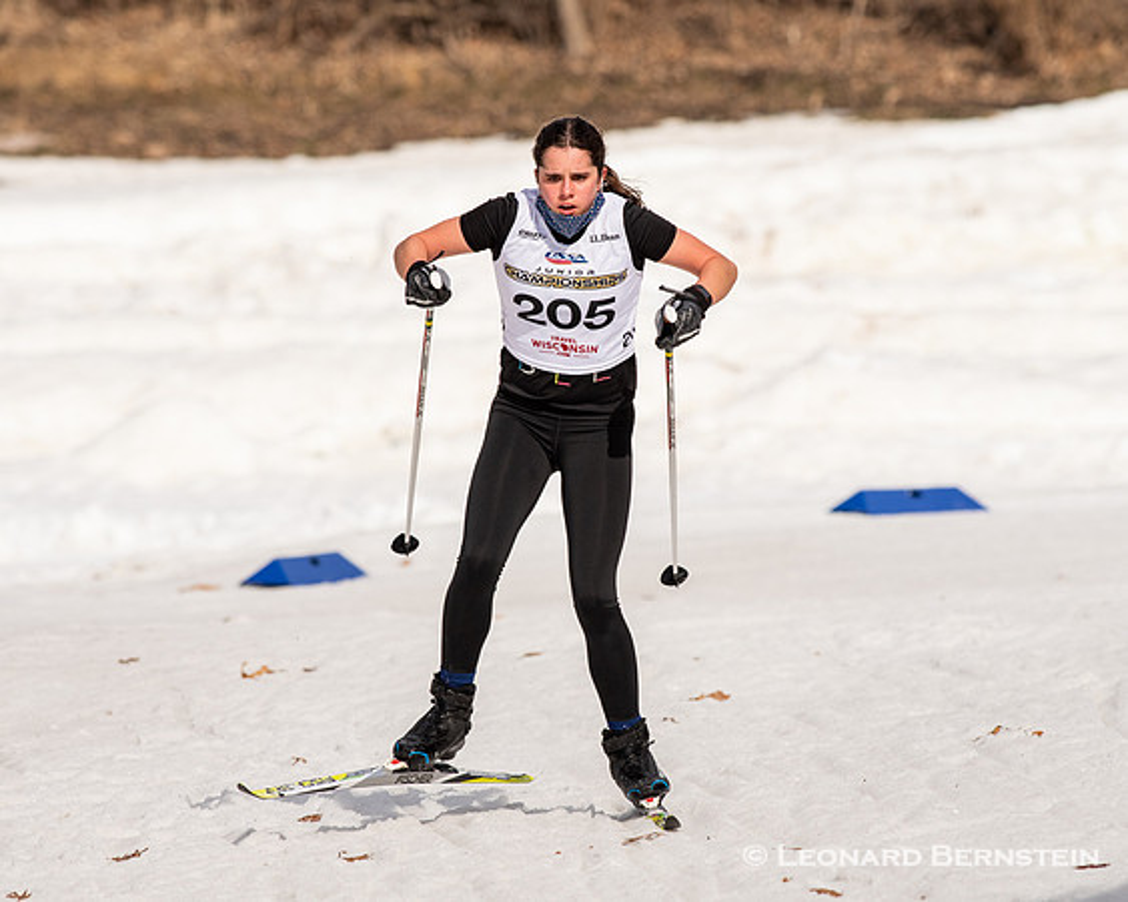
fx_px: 16914
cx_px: 576
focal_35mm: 507
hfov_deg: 3.8
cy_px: 451
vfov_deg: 3.1
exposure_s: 1/2500
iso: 400
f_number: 6.3
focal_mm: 300
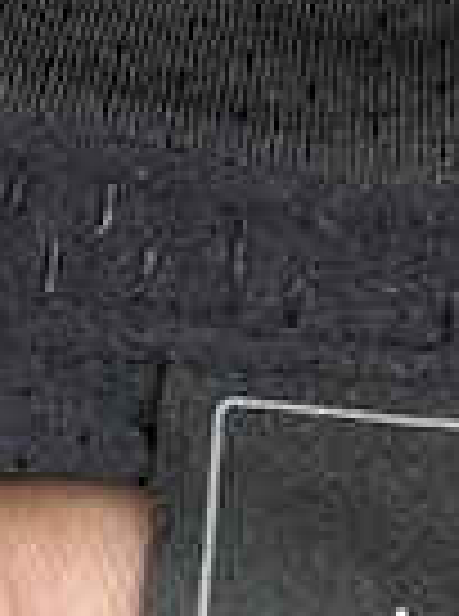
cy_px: 436
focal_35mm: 225
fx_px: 3997
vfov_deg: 8.8
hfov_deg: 6.6
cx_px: 392
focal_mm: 6.76
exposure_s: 1/100
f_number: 1.78
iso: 160
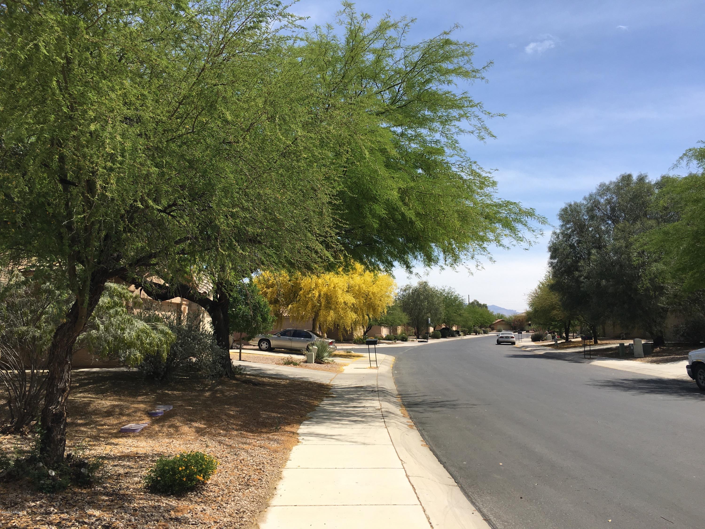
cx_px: 352
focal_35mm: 29
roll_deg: +0.7
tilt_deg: +7.7
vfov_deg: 48.2
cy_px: 264
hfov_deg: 61.7
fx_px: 591
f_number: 2.2
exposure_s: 1/1972
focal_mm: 4.15
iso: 25
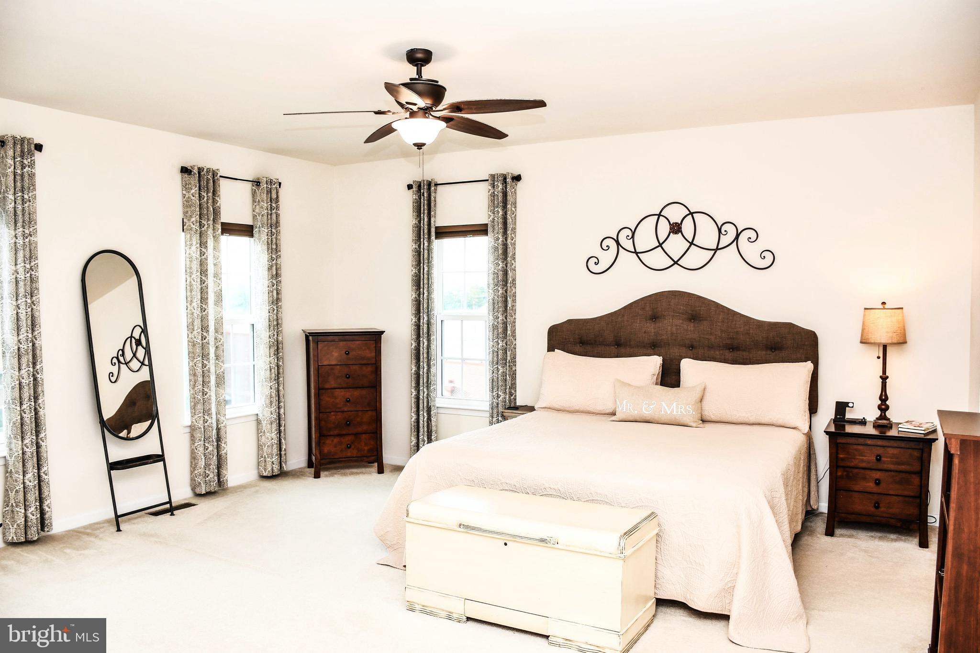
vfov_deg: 47.9
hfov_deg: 67.4
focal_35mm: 27
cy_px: 326
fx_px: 735
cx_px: 490
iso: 320
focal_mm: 18
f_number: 4
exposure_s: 1/60
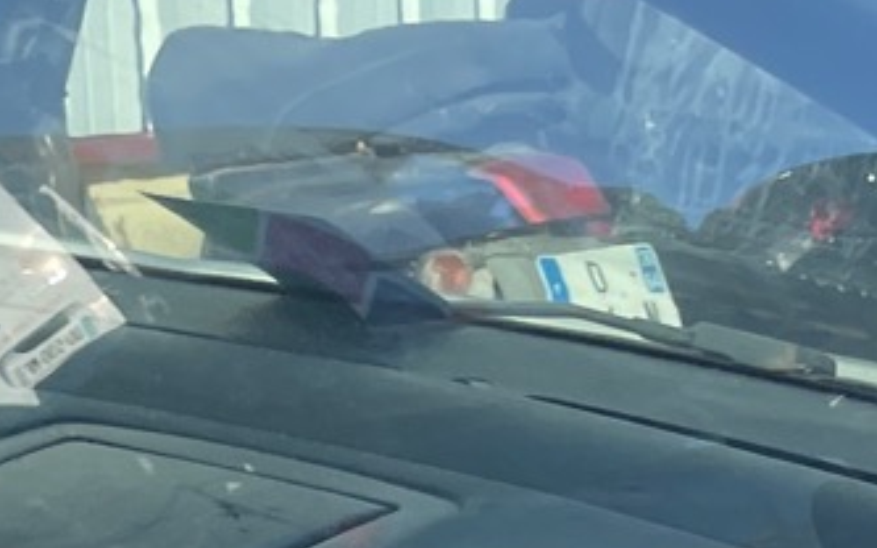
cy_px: 1597
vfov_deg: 7.7
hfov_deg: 13.4
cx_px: 1251
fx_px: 3561
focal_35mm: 149
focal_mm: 4.2
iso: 32
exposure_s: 1/988
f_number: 1.6
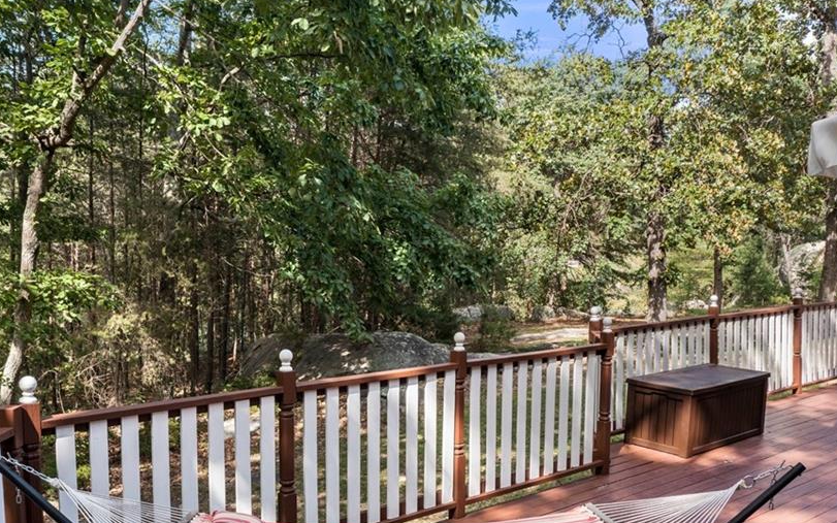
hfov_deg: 54.0
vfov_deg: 35.0
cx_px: 422
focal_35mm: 36
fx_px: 821
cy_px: 343
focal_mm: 10.26
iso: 100
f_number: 4.5
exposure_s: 1/160
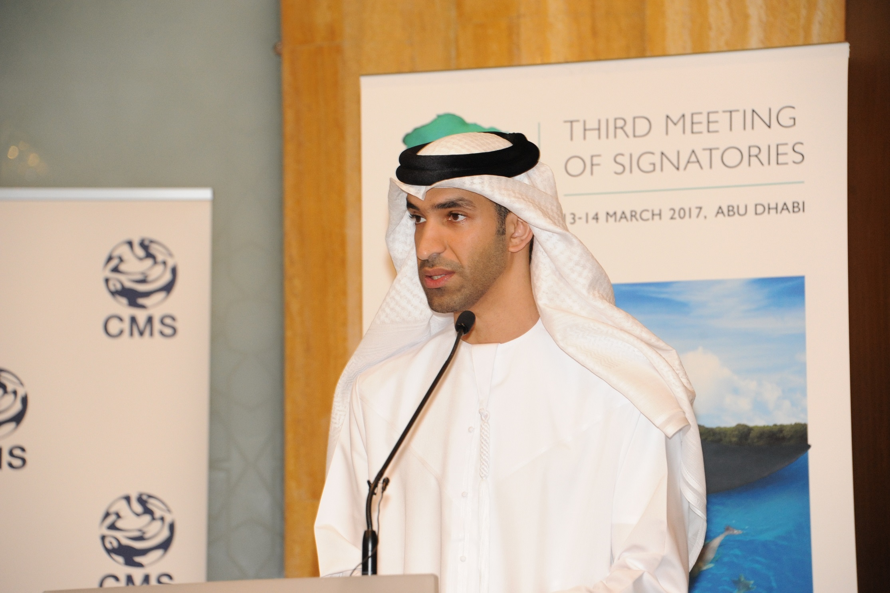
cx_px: 445
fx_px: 3707
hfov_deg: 13.7
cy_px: 296
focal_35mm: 150
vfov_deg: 9.1
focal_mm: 150
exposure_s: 1/50
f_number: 6.3
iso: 3200
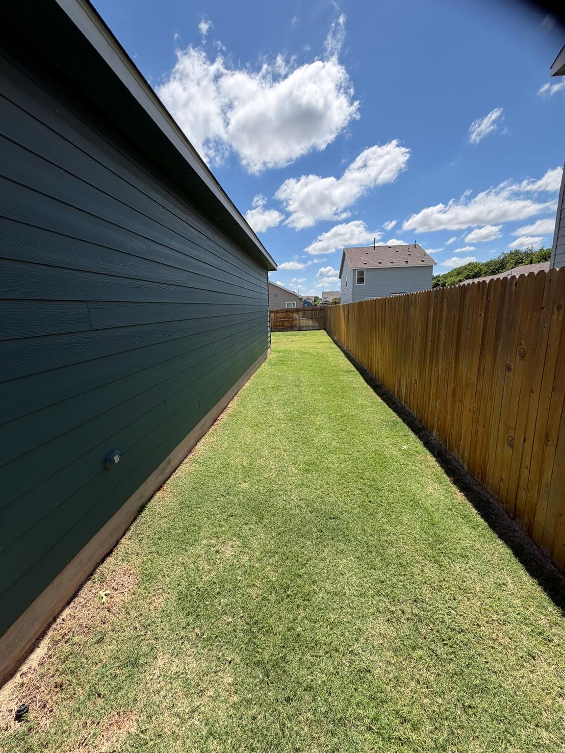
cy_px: 376
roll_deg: +2.0
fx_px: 305
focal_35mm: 14
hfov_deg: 85.7
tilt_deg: -11.4
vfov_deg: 102.1
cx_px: 282
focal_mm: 2.22
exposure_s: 1/928
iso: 25
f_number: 2.2
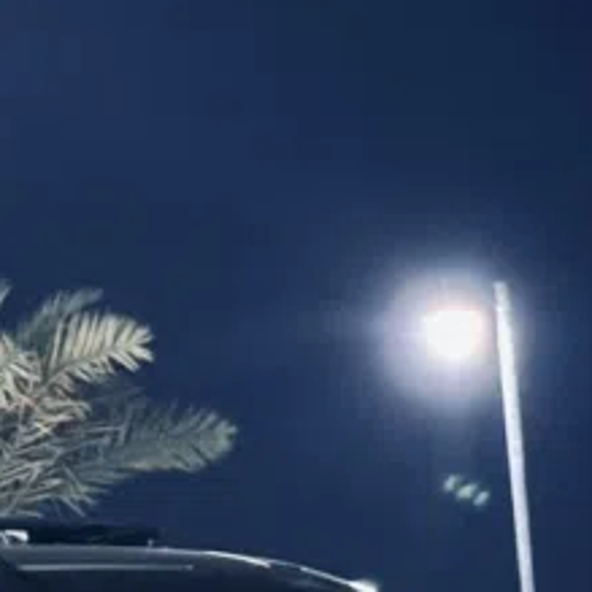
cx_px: 59
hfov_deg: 13.9
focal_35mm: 124
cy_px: 635
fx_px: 2399
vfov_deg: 13.8
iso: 800
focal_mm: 6.76
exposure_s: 1/20
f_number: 1.78
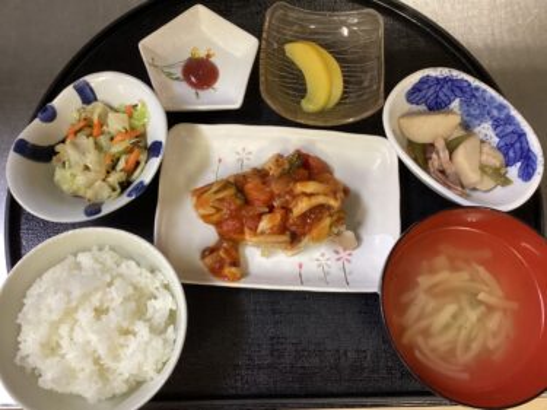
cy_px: 205
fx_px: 490
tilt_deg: -75.7
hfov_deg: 58.4
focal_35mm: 31
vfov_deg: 45.4
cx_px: 274
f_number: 2.4
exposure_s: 1/60
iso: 250
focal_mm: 3.3
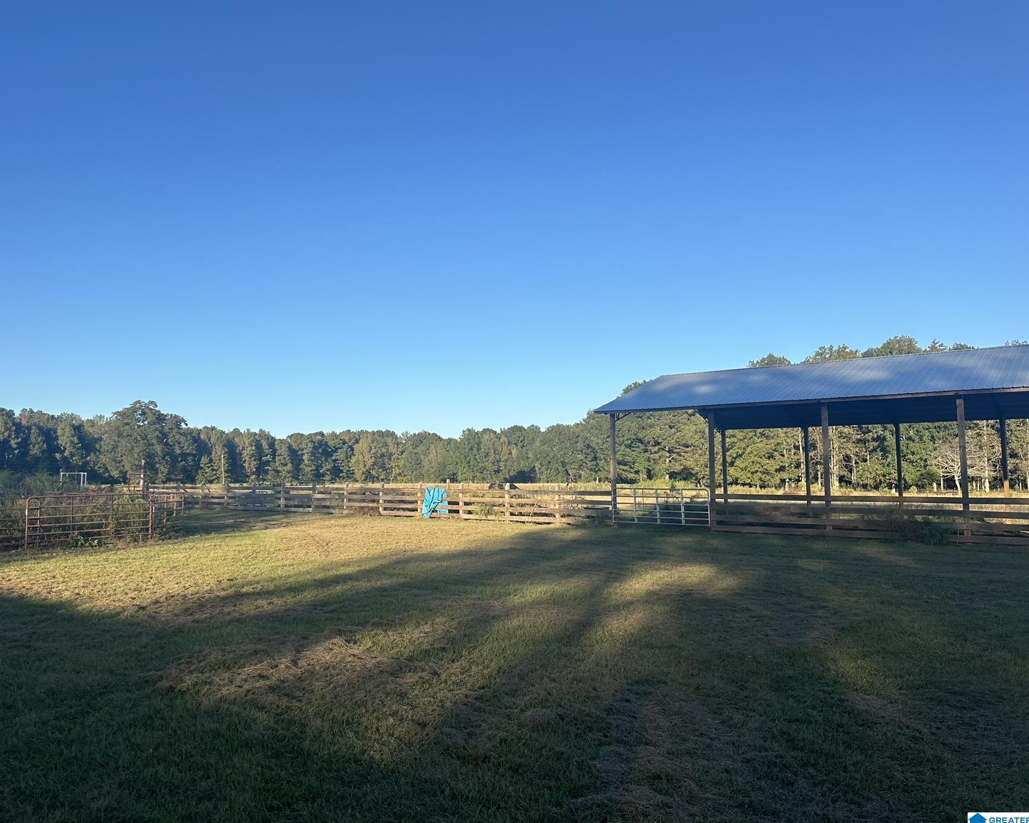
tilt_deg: +5.6
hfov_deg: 65.9
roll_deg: -0.4
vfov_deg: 54.9
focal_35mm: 26
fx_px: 792
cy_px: 410
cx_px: 463
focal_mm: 6.86
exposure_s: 1/3356
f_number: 1.78
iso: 80
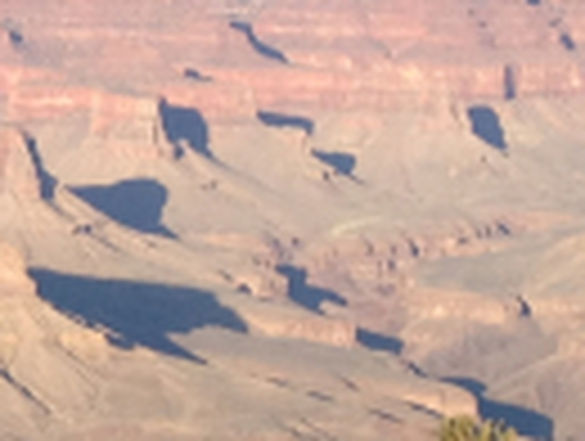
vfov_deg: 6.9
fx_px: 3640
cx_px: -778
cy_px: 518
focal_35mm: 215
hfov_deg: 8.5
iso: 50
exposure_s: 1/1042
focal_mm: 4.28
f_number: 2.4
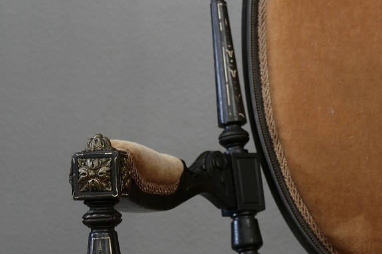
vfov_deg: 10.7
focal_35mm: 128
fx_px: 1358
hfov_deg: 15.7
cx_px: 395
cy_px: 101
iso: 125
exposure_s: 1/3.2
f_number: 3.5
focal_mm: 22.2
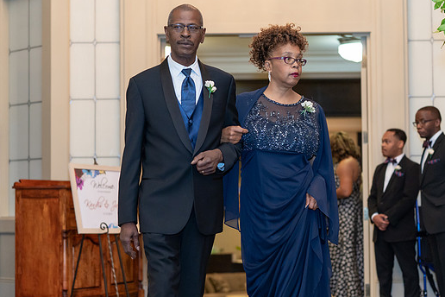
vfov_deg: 15.7
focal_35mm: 87
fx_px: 1075
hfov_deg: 23.4
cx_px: 223
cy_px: 151
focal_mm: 73
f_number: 2.8
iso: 2000
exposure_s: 1/200
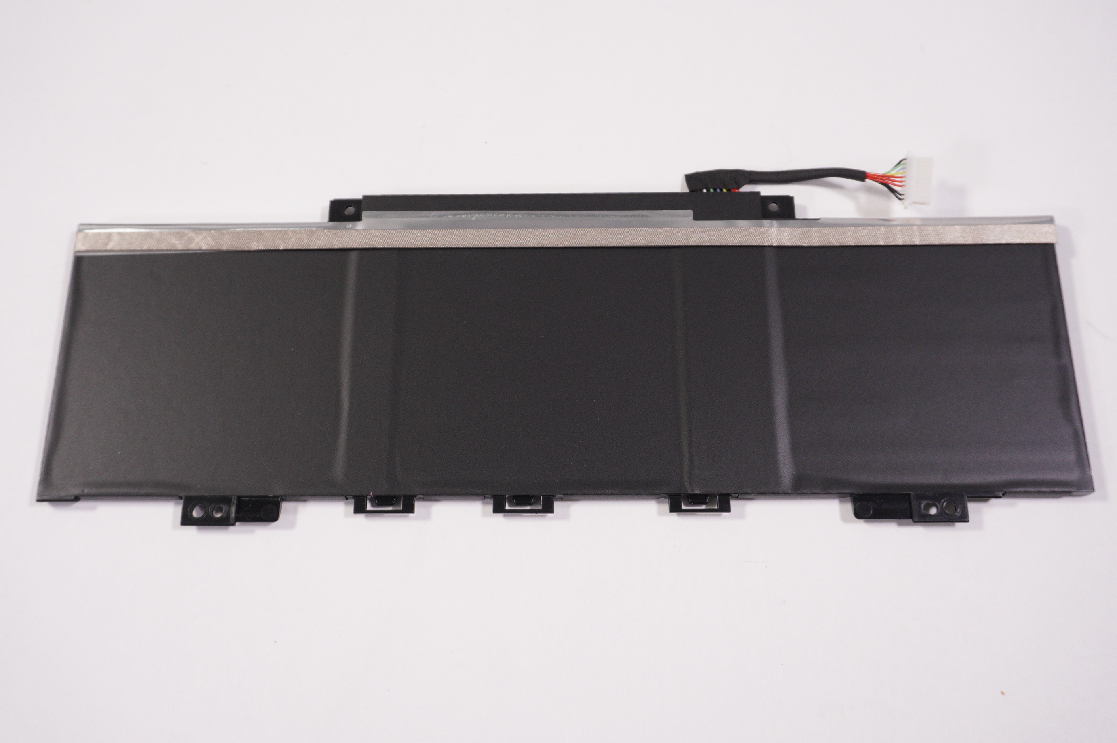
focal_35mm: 38
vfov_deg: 35.4
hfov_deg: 51.3
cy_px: 346
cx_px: 565
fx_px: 1164
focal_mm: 23
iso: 640
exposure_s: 1/250
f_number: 5.6
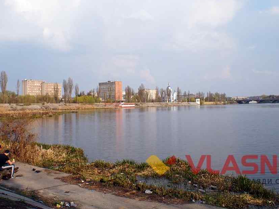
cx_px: 111
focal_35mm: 42
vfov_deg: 34.3
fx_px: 338
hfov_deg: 44.5
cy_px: 86
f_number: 20
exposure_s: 1/50
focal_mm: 20
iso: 100
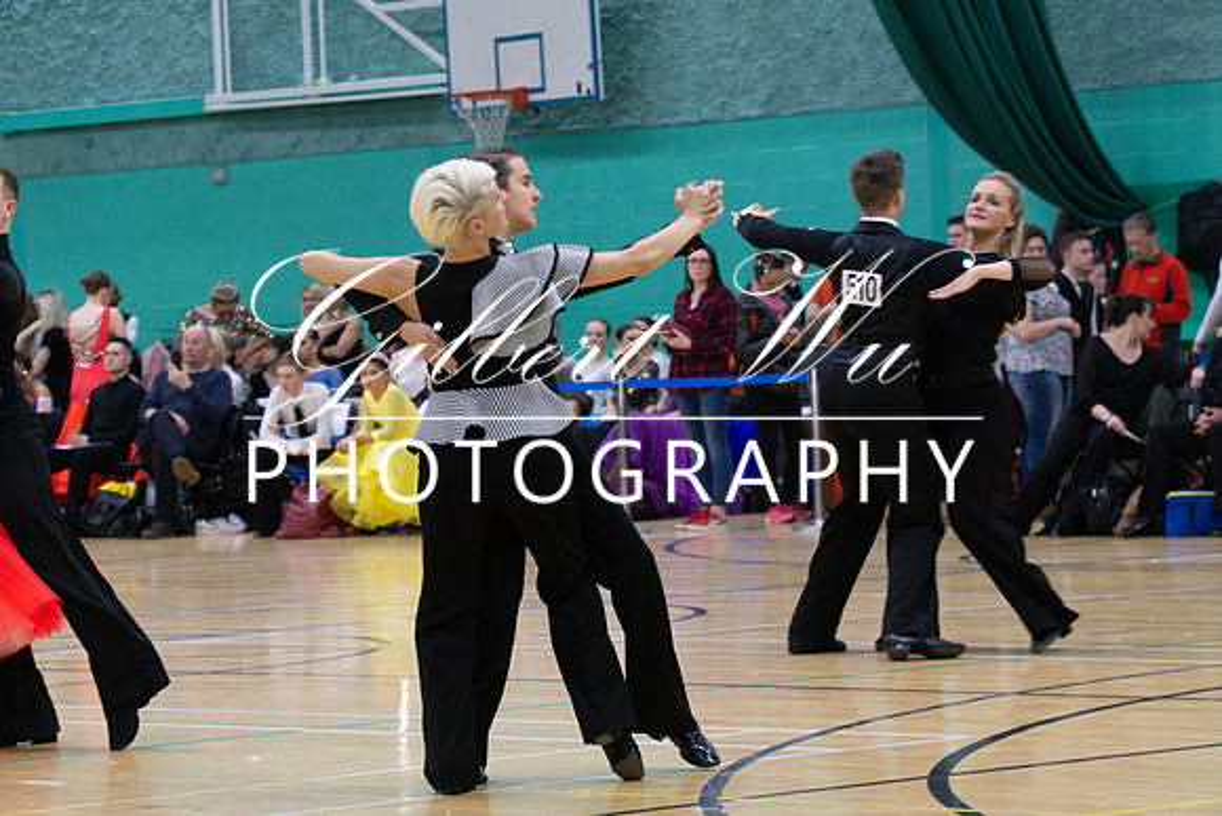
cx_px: 611
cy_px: 408
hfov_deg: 13.8
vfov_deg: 9.2
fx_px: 5042
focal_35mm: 148
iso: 1250
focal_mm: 99
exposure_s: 1/160
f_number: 4
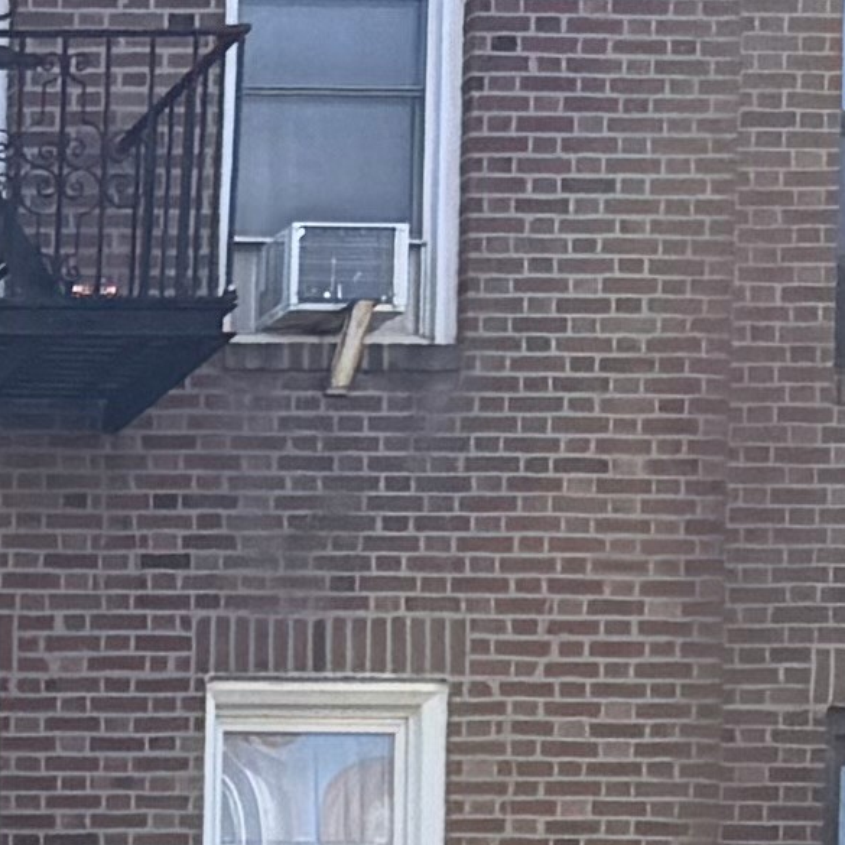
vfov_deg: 7.5
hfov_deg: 6.8
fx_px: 5717
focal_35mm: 207
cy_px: 2513
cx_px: -2362
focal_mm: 6.76
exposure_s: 1/1271
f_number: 1.78
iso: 80
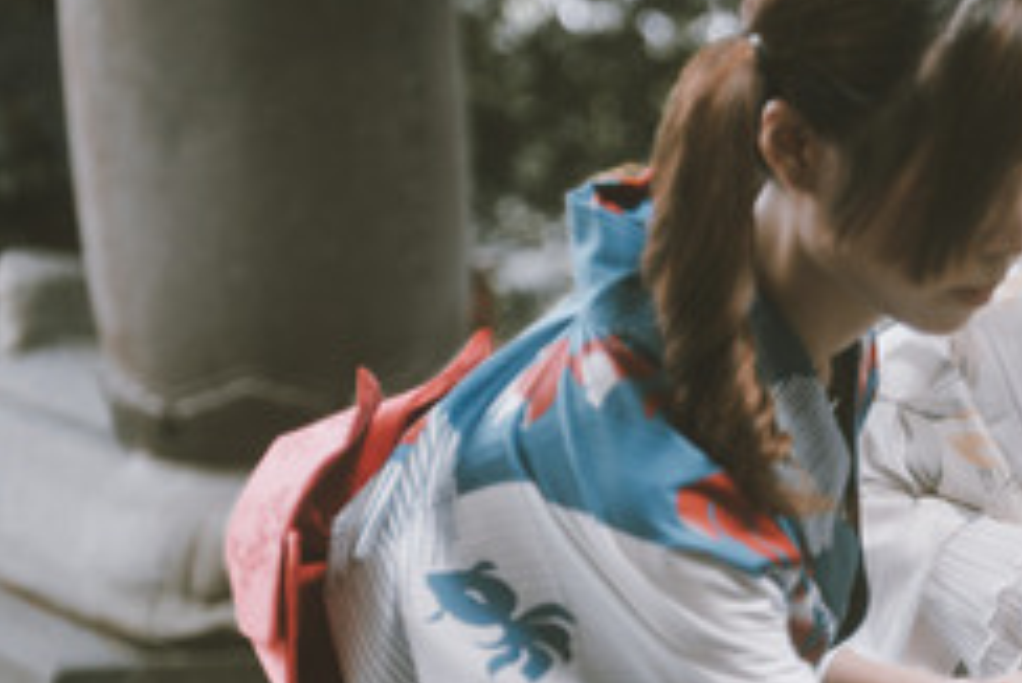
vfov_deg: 7.0
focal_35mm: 195
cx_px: 1395
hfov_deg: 10.3
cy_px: 620
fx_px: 5539
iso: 200
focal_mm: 61
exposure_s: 1/100
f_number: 2
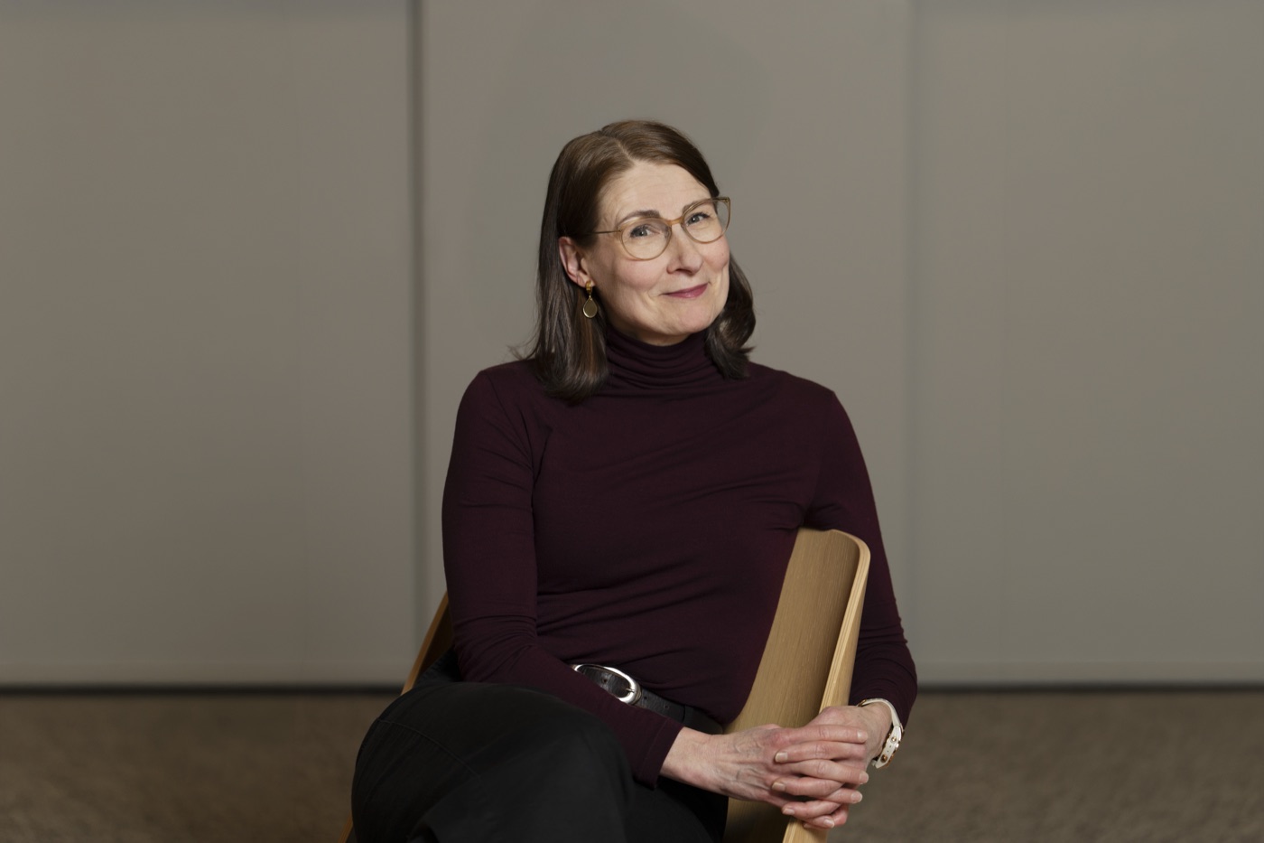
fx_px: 4739
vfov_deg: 10.2
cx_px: 632
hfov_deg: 15.2
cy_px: 422
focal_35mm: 135
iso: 160
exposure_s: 1/250
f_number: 2.8
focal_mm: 135
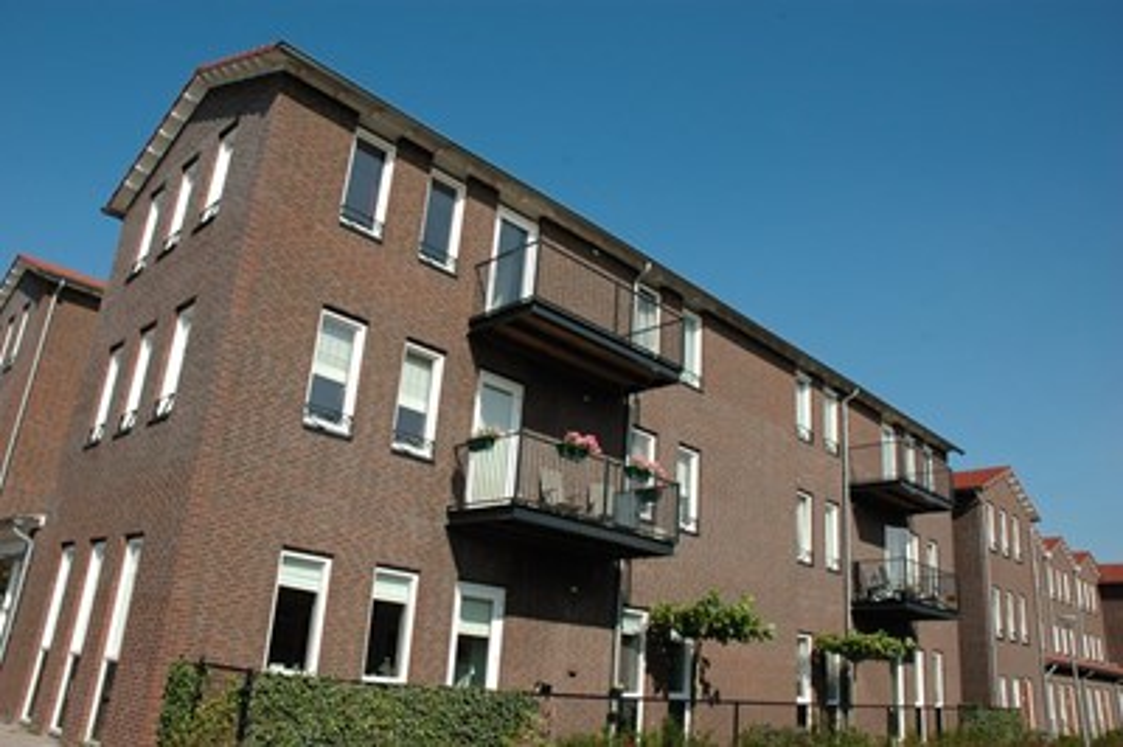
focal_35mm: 27
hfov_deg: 67.4
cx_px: 562
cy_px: 374
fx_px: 842
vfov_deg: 47.9
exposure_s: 1/400
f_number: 10
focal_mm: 18
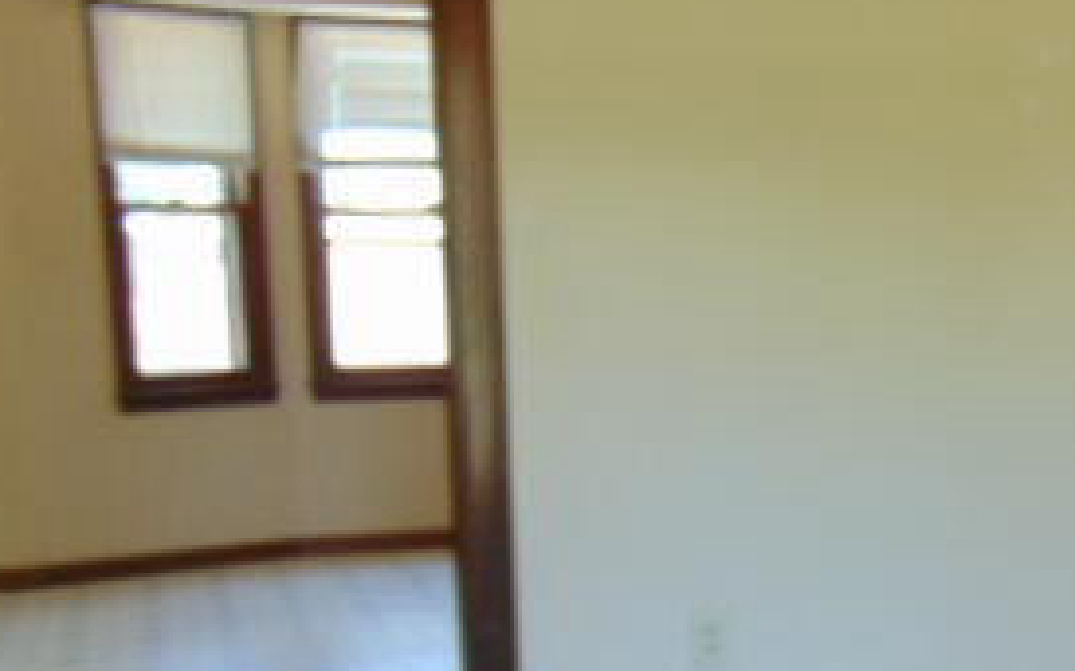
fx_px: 1816
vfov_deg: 20.5
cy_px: 600
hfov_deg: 31.6
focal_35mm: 62
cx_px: 946
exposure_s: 1/30
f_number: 3
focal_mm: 4.5
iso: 80
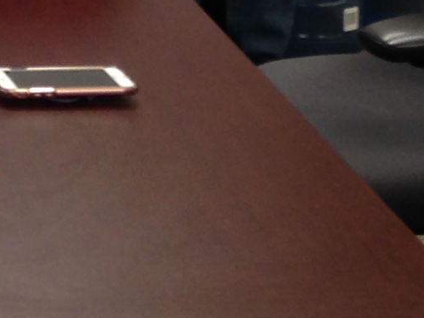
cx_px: -461
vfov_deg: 6.6
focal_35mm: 211
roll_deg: +0.8
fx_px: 2586
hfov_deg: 8.8
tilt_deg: -4.3
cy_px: -490
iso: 50
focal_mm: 4.12
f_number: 2.4
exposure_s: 1/20
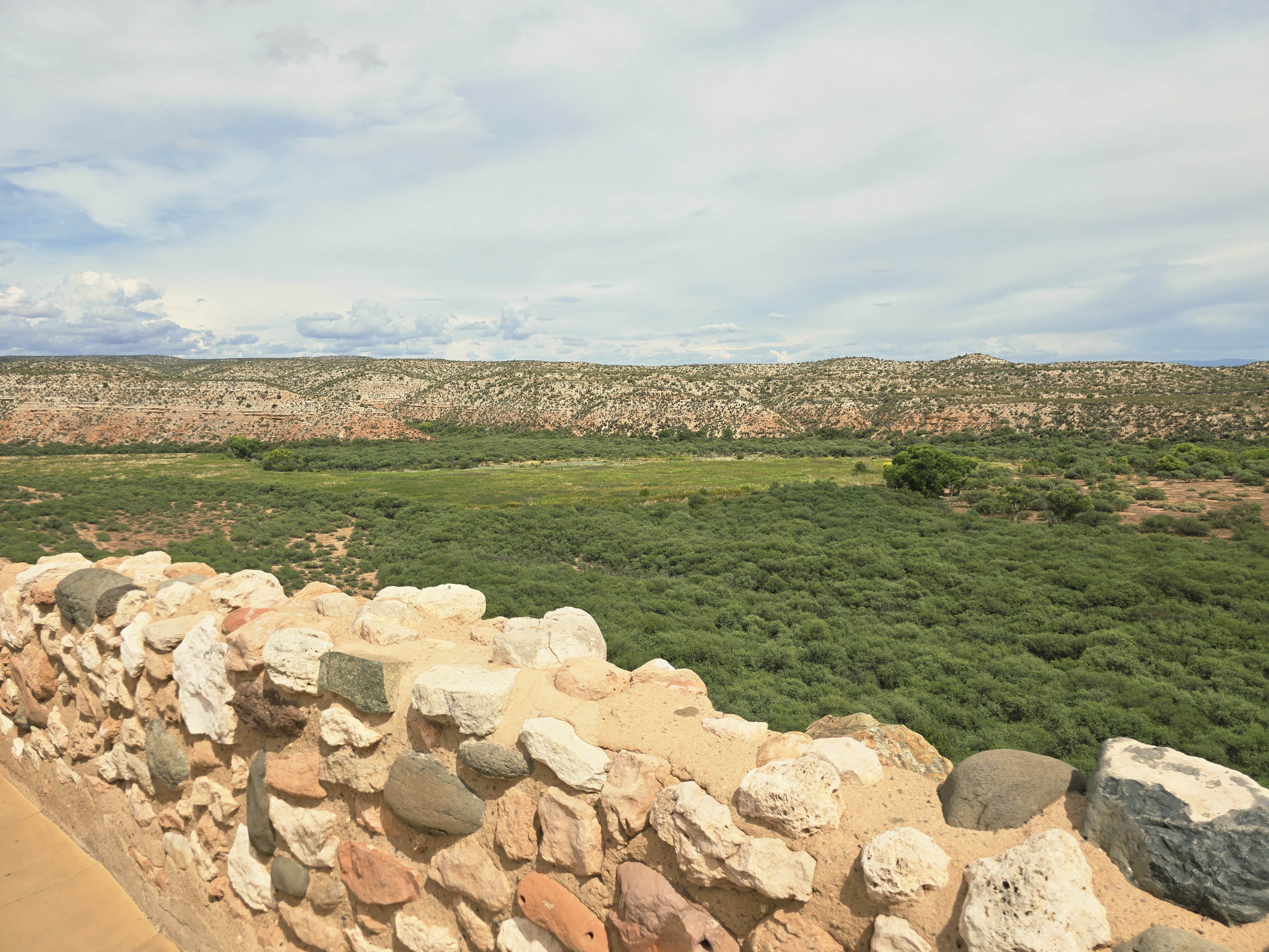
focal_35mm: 23
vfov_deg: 58.9
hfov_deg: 73.9
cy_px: 476
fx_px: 843
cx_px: 634
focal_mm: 6.3
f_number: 1.7
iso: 12
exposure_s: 1/1461
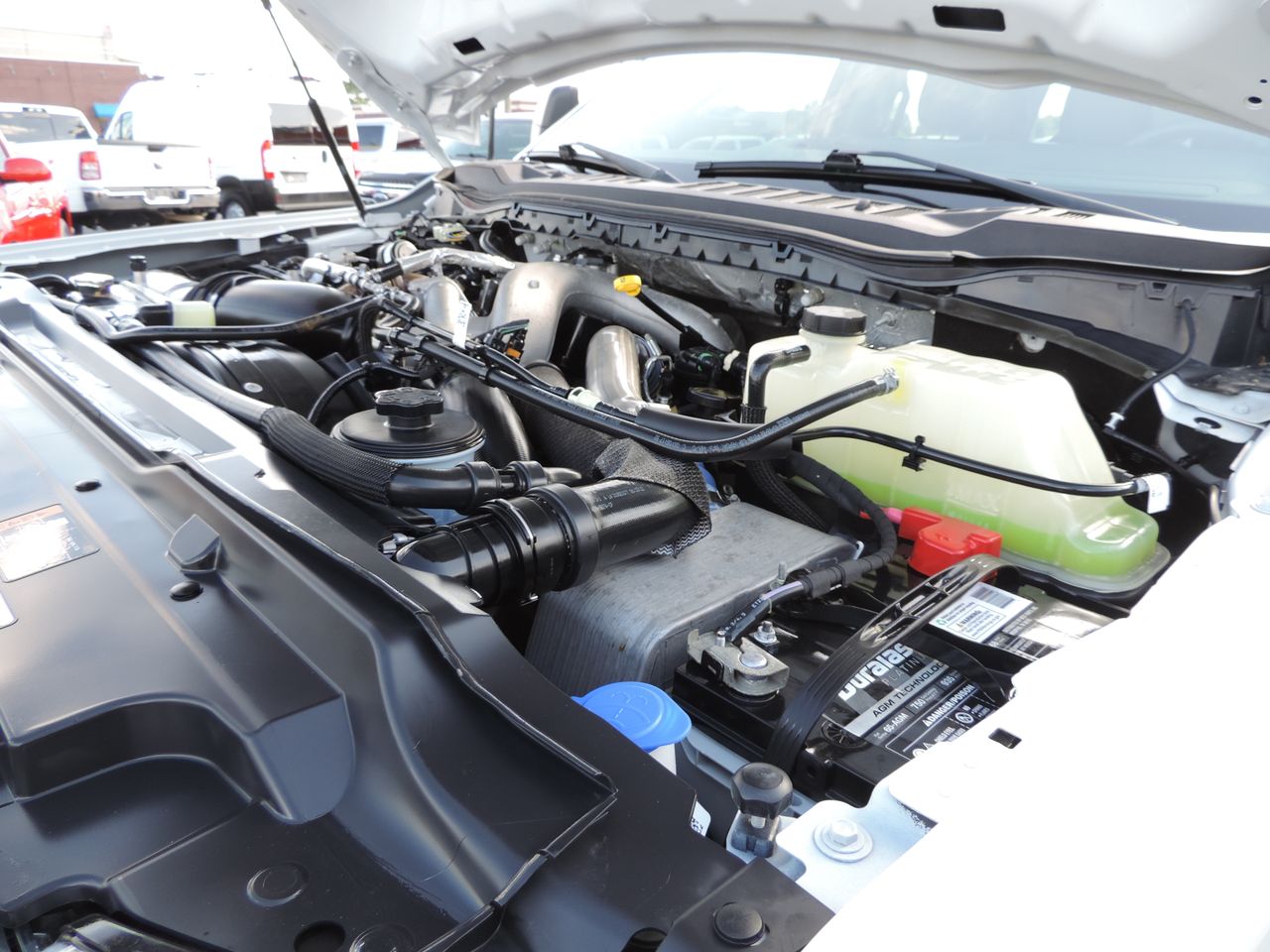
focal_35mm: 24
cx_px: 635
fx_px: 881
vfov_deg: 56.8
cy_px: 476
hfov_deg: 71.6
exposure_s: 1/80
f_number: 3
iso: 80
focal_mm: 4.3
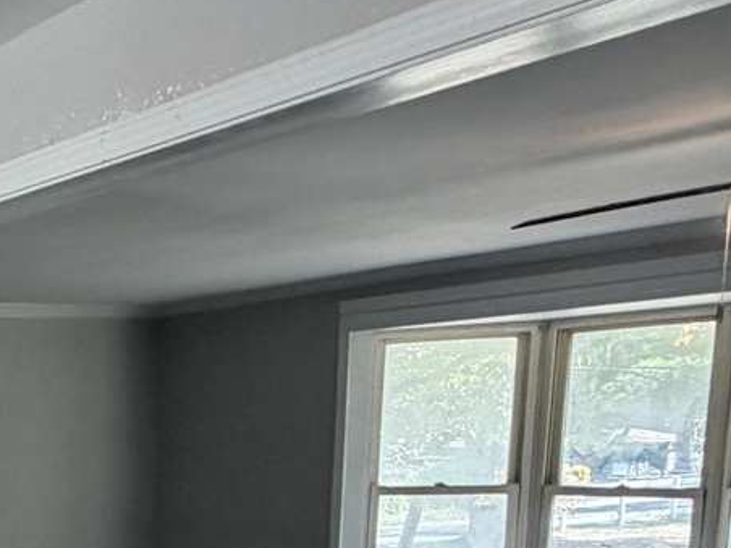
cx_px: -287
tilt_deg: -6.0
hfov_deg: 27.9
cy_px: 602
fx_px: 1119
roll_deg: +2.8
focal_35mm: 53
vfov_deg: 25.5
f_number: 2.2
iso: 200
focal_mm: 2.22
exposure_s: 1/60
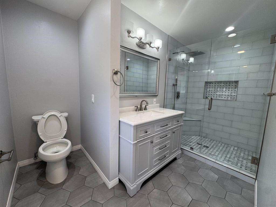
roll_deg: -2.0
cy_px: 104
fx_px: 112
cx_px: 138
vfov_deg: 85.7
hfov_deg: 102.1
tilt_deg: -7.8
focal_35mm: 14
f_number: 2.2
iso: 64
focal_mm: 2.22
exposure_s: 1/60
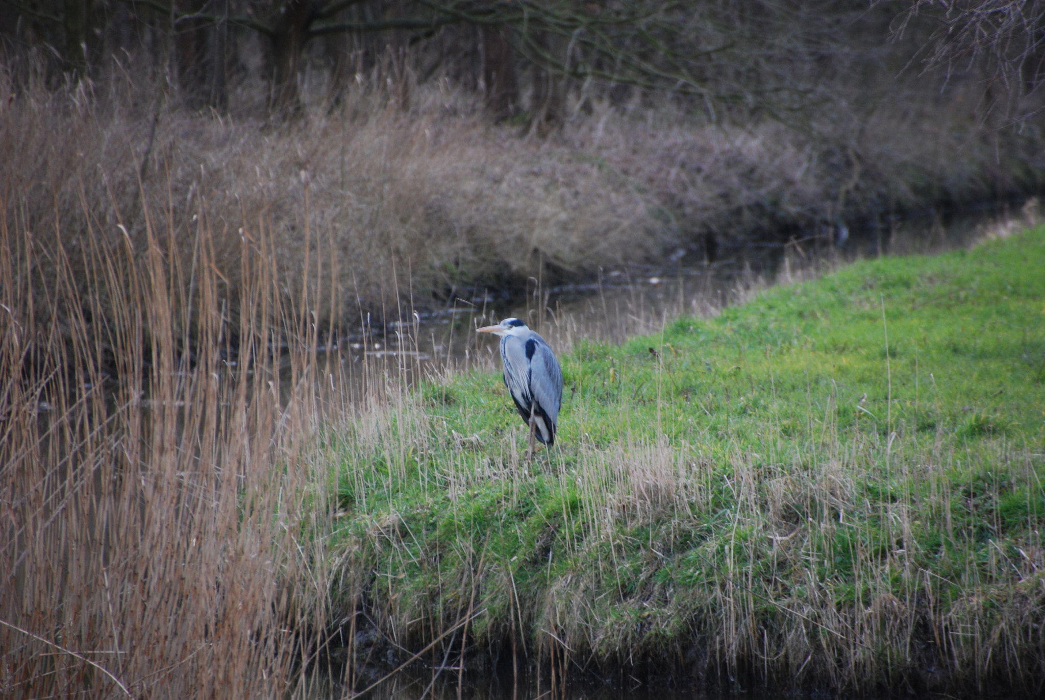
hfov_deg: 5.1
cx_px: 522
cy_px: 350
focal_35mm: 405
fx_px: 11770
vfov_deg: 3.4
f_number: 6.3
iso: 400
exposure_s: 1/80
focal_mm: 270
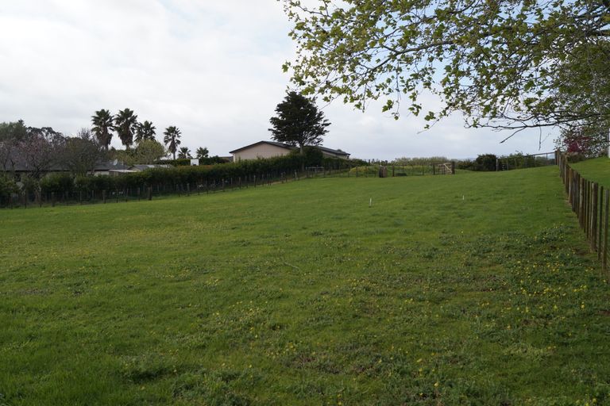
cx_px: 305
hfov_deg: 53.1
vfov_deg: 36.9
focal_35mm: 36
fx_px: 610
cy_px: 203
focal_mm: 24
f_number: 8
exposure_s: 1/250
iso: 100
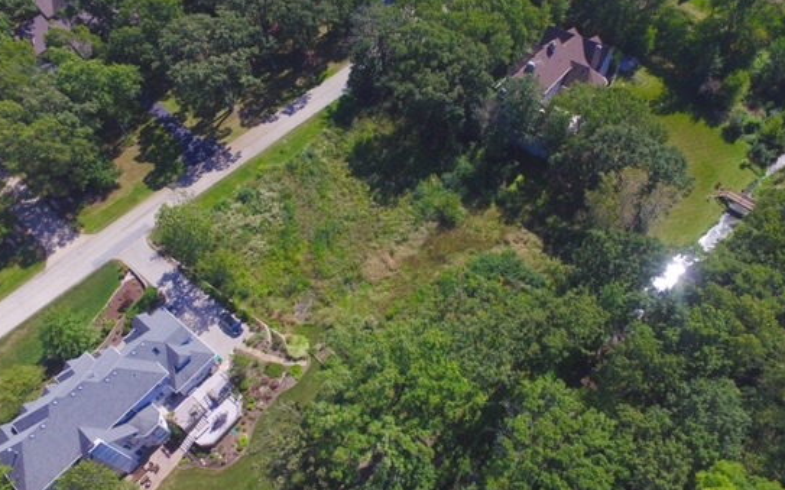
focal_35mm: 25
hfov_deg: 72.6
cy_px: 262
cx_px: 395
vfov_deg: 49.2
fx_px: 535
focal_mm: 3.61
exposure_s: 1/1093
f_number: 2.8
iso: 100
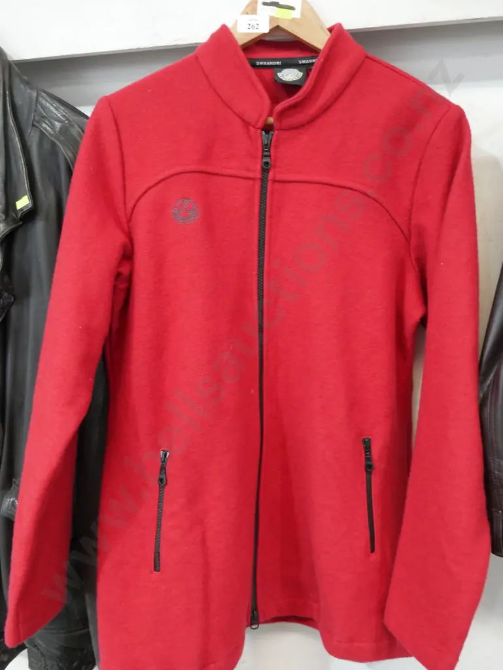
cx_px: 252
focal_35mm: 36
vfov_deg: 51.3
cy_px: 335
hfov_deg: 39.7
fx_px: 697
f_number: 4
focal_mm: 18
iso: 2000
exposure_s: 1/60
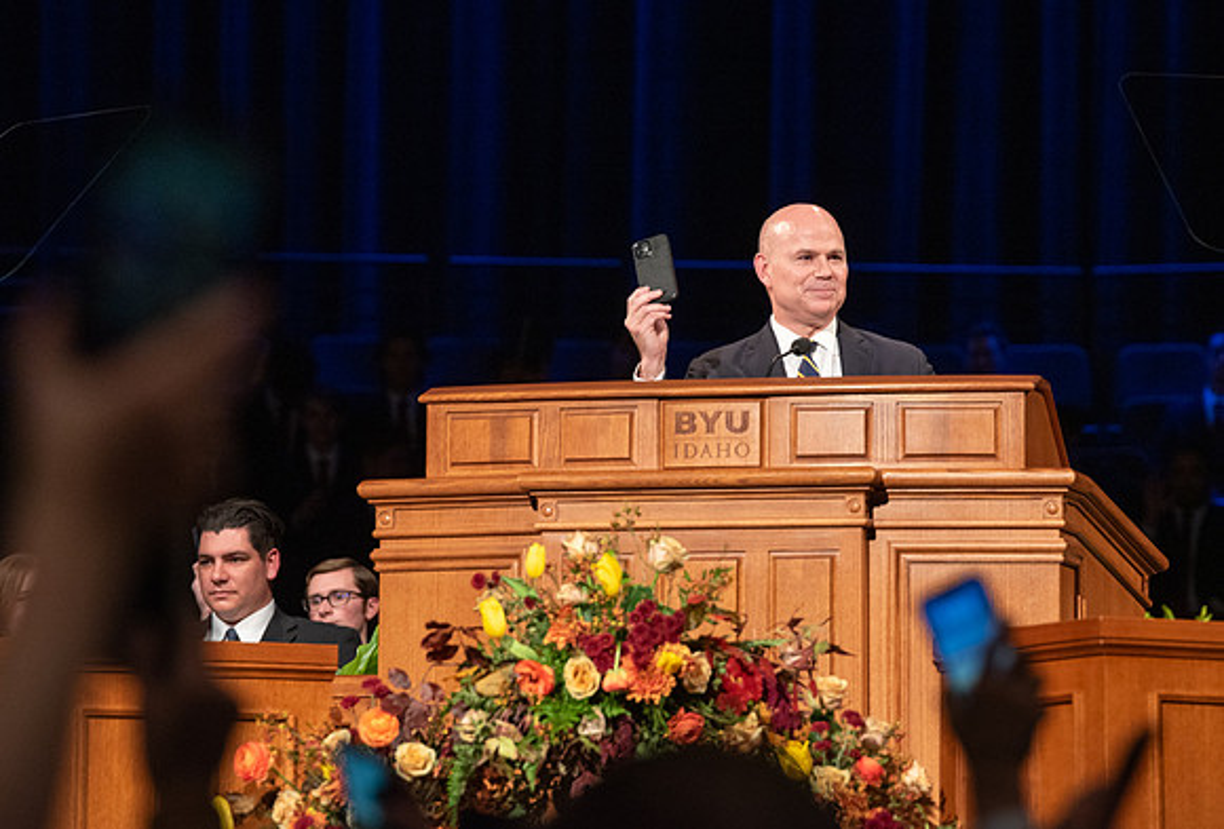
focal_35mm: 213
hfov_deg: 9.6
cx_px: 660
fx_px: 7262
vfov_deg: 6.5
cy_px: 388
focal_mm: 195
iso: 2000
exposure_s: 1/200
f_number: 4.5
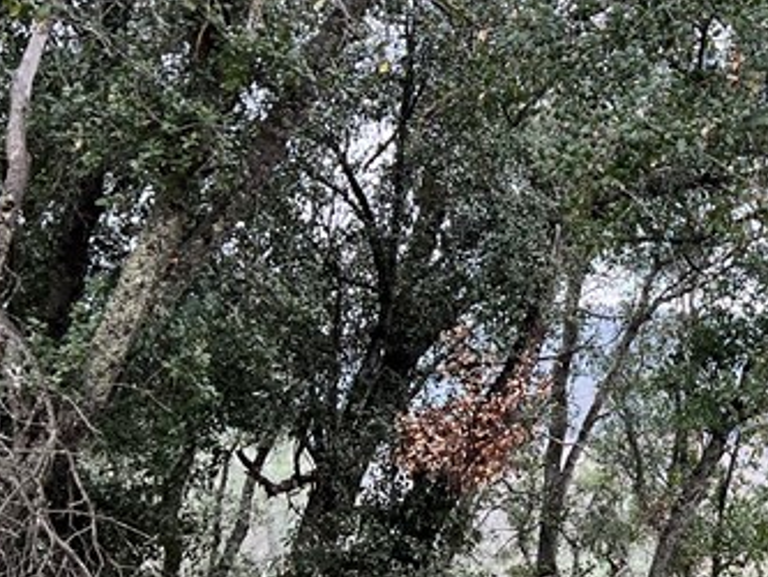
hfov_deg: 23.3
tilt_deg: +6.6
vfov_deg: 18.4
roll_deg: -2.1
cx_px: 777
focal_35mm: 80
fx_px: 1776
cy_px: 411
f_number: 1.5
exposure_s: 1/272
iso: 50
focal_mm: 5.7
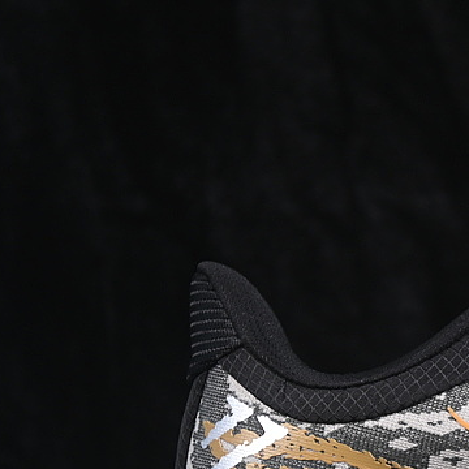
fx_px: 2928
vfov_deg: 9.1
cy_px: 406
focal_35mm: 191
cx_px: 621
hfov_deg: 9.0
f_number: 6.3
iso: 160
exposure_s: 1/60
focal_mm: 50
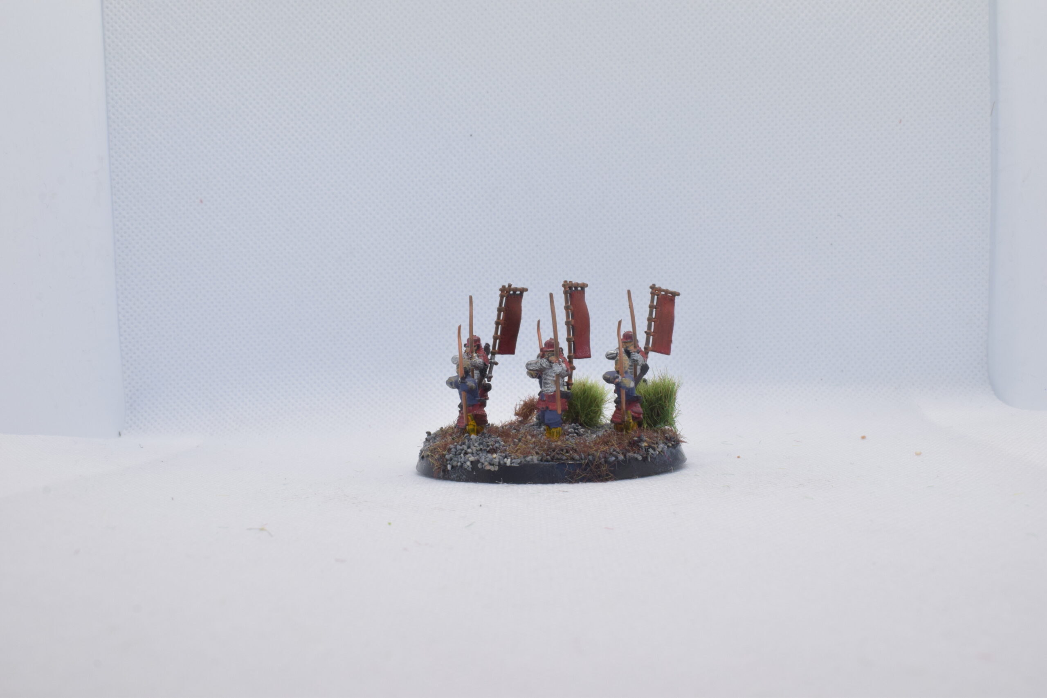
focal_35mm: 42
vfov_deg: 31.9
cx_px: 524
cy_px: 349
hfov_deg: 46.4
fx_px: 1221
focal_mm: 28
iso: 800
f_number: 18
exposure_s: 1/60
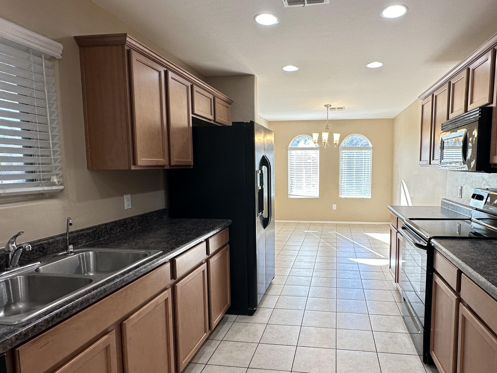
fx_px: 316
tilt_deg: -5.7
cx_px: 295
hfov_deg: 75.6
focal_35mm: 22
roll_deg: +0.2
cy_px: 197
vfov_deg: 61.1
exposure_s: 1/120
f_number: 2.2
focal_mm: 2.22
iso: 100
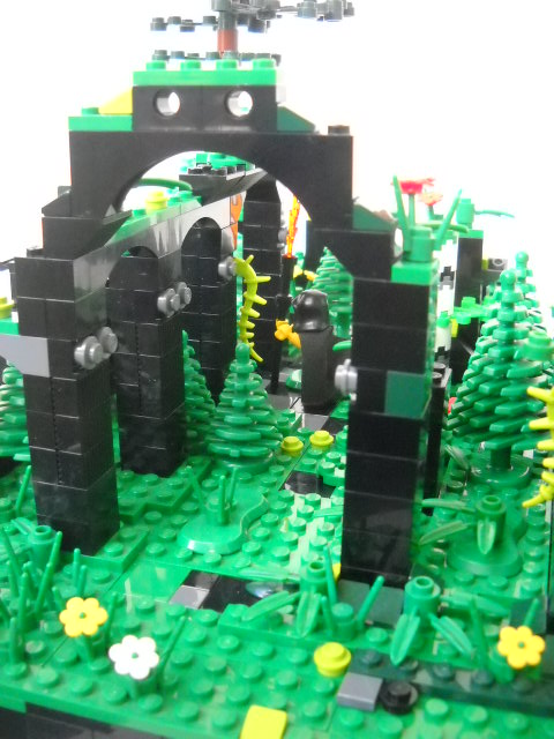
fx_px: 875
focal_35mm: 41
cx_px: 277
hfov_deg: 35.1
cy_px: 370
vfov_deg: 45.8
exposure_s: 1/239
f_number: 3.1
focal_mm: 6.72
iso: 800
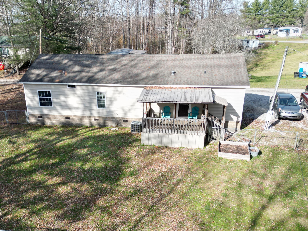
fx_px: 294
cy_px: 140
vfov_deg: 42.7
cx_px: 130
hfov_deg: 55.1
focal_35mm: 33
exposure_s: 1/1600
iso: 200
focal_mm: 6.72
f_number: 1.7
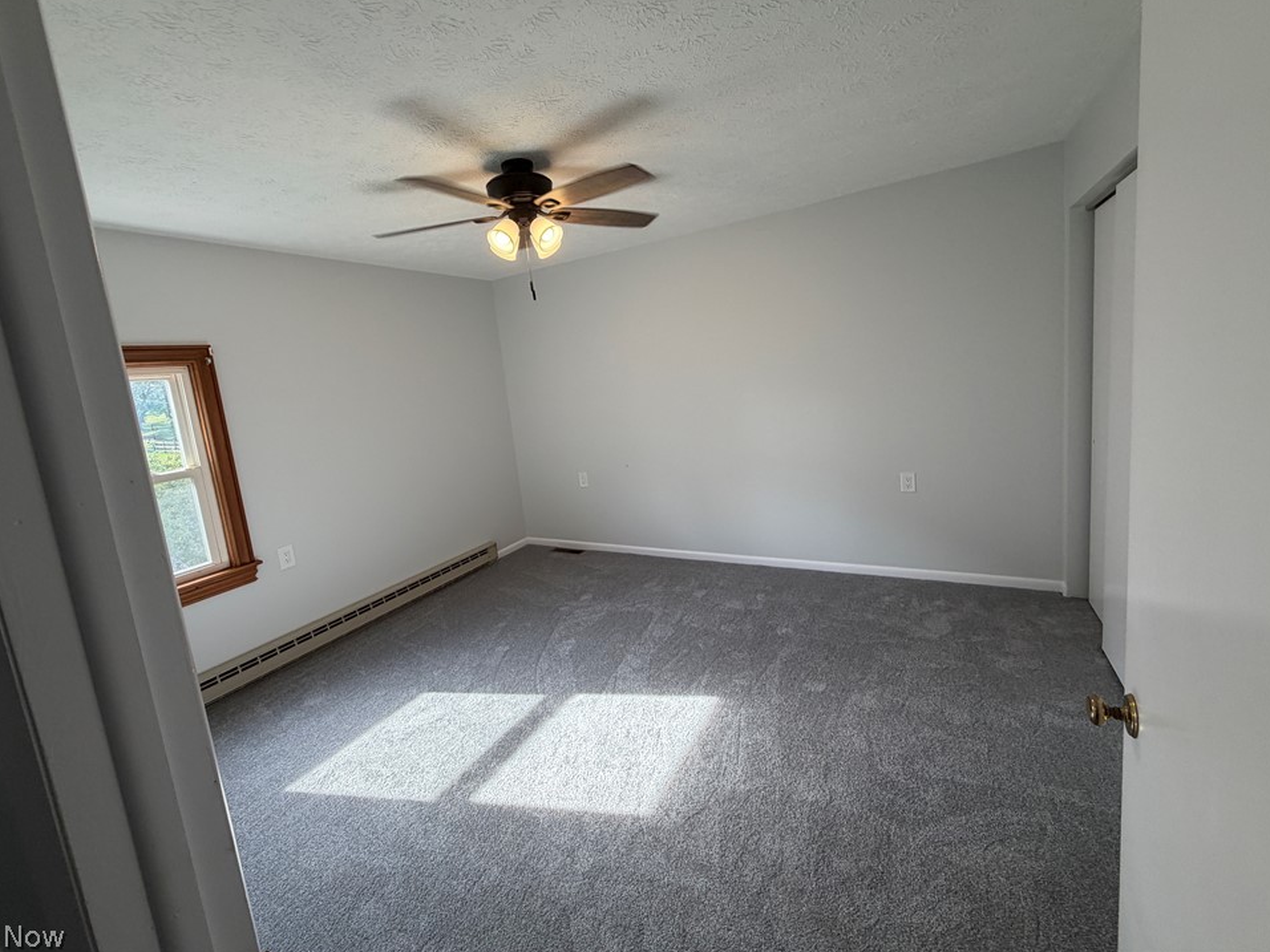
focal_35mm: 15
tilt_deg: -7.5
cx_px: 607
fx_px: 550
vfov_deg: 81.7
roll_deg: +7.0
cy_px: 449
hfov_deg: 98.1
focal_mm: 2.22
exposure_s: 1/120
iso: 100
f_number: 2.2
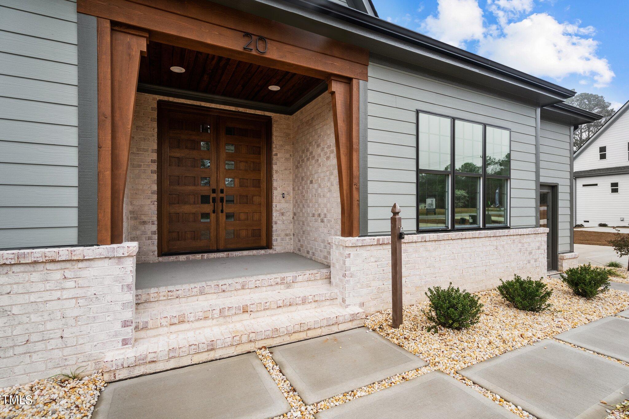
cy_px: 210
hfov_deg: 93.3
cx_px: 314
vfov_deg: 70.4
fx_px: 297
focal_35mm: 17
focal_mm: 17
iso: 800
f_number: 4
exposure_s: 1/200
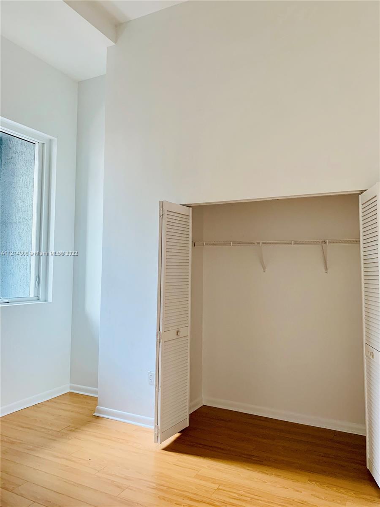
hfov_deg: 53.1
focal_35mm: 26
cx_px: 190
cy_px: 254
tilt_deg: +4.2
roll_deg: +0.0
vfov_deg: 67.3
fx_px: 381
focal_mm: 4.25
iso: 160
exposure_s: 1/60
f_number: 1.8
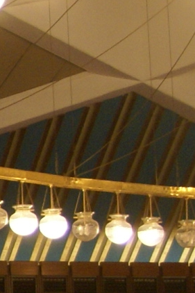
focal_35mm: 206
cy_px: 224
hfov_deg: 6.1
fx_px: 1675
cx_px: -398
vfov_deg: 10.0
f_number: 3.5
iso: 250
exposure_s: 1/40
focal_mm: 20
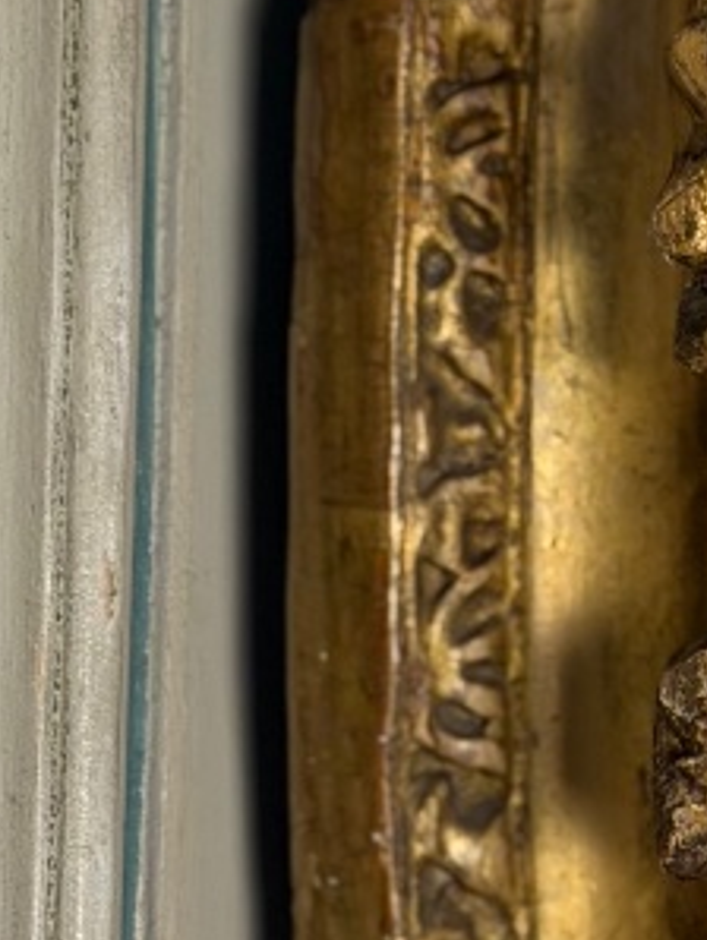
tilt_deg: +3.7
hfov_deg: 7.6
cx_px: 931
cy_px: 479
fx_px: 5248
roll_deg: +0.5
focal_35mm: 193
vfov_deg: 10.2
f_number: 1.78
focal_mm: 6.76
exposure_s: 1/50
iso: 125
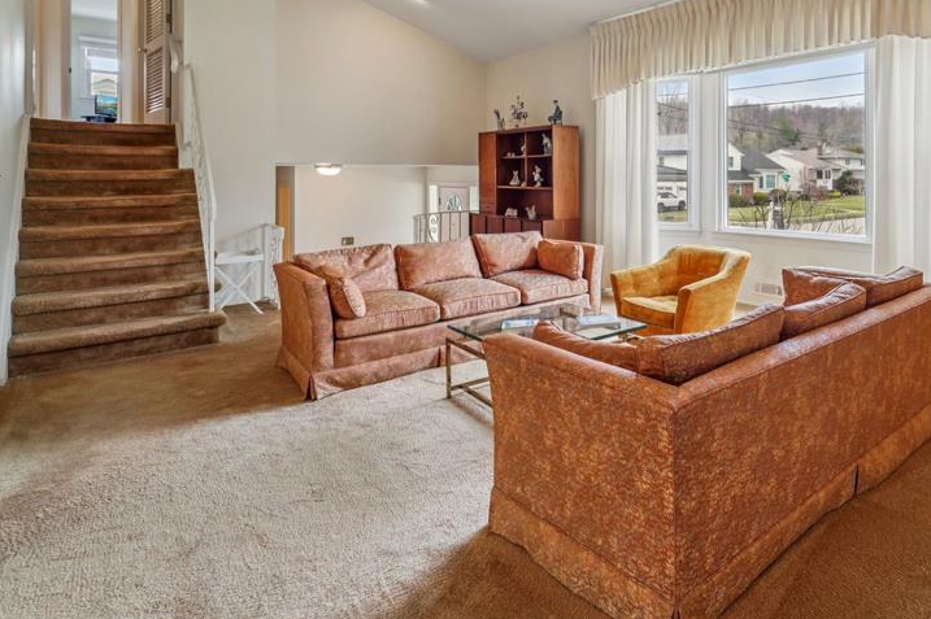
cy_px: 208
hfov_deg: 79.9
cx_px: 653
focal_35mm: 20
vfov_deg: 60.4
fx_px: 517
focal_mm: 14
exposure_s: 1/30
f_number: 8
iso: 400
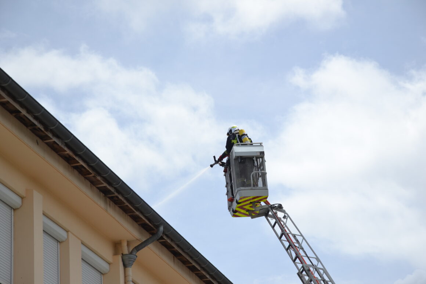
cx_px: 213
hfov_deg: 18.2
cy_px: 142
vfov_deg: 12.2
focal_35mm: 112
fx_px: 1331
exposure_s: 1/500
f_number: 5.6
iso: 100
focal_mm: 75
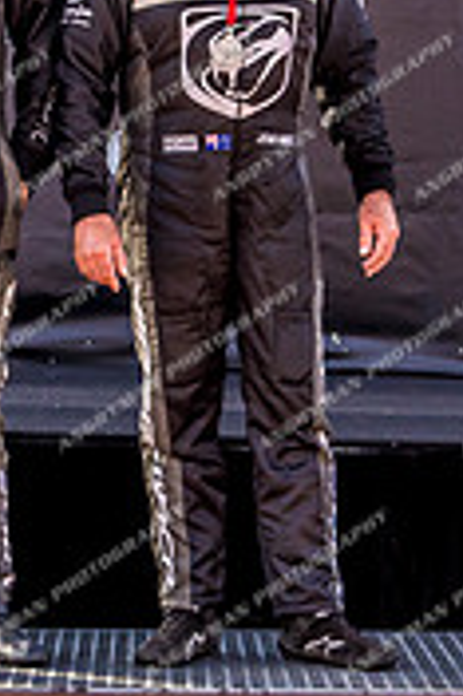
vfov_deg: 10.7
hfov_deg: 7.1
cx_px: 187
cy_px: 289
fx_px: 3711
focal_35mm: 192
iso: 200
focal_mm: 31
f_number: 5.6
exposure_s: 1/320
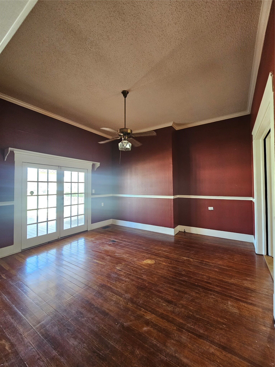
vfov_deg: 106.2
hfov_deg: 89.9
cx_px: 138
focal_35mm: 13
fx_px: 138
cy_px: 184
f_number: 2.2
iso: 320
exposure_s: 1/30
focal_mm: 2.2
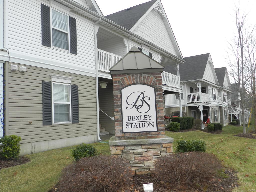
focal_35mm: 32
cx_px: 128
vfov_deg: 44.2
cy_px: 96
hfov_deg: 56.8
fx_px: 237
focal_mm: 5.6
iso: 160
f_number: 3.7
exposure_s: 1/160
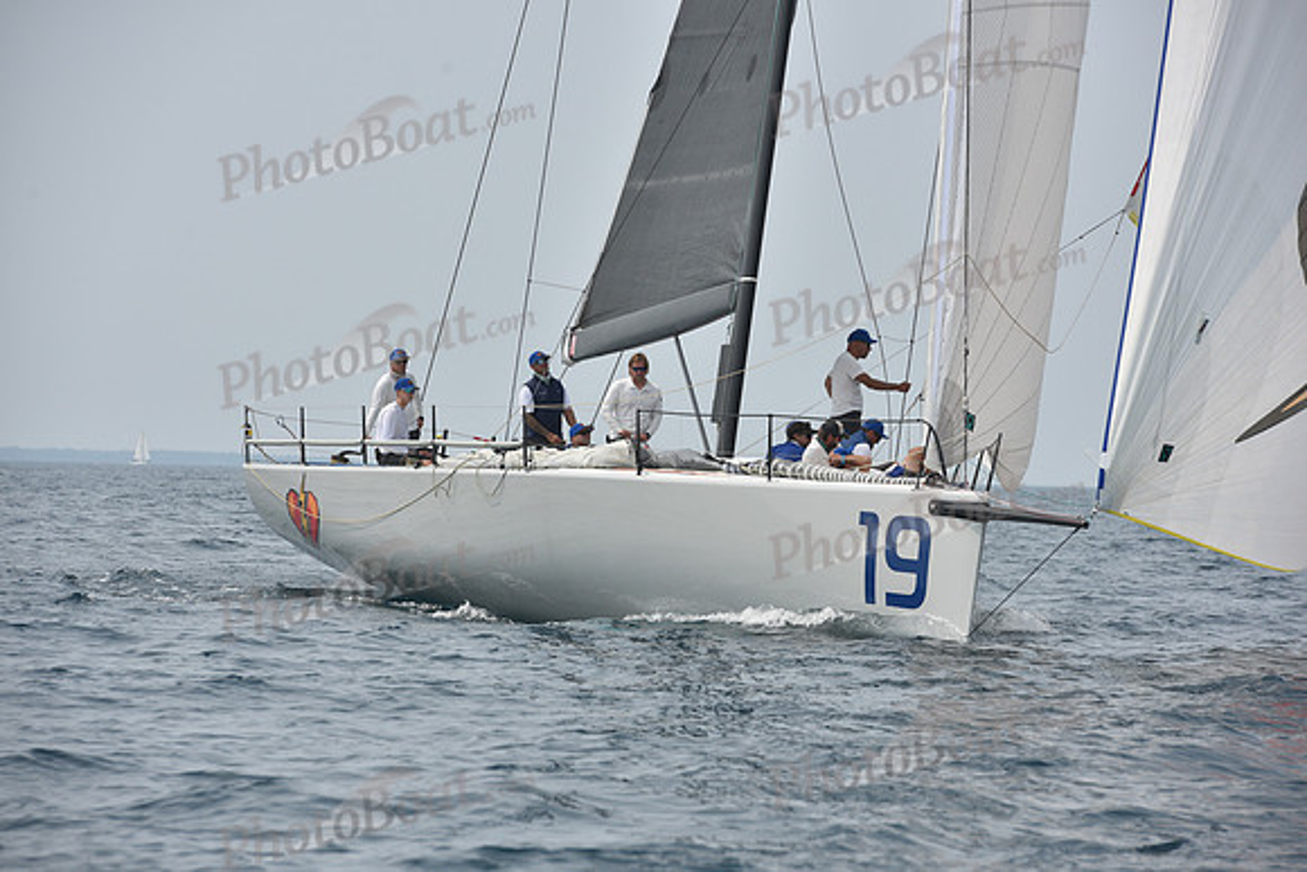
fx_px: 7262
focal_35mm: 200
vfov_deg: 6.9
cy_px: 436
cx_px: 654
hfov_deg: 10.3
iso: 250
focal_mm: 200
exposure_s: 1/1250
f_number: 8
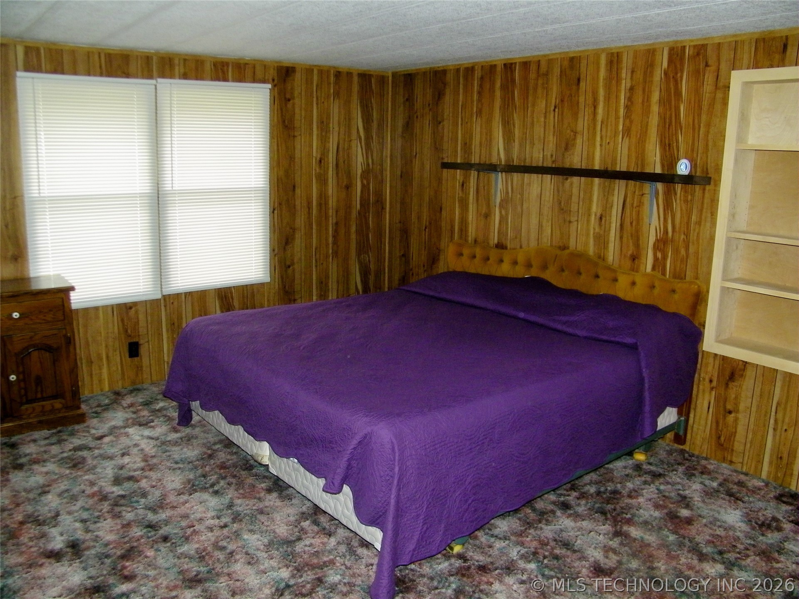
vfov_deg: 49.7
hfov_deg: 63.4
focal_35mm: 28
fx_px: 646
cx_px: 400
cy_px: 300
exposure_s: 1/30
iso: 200
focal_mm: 5
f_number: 3.5
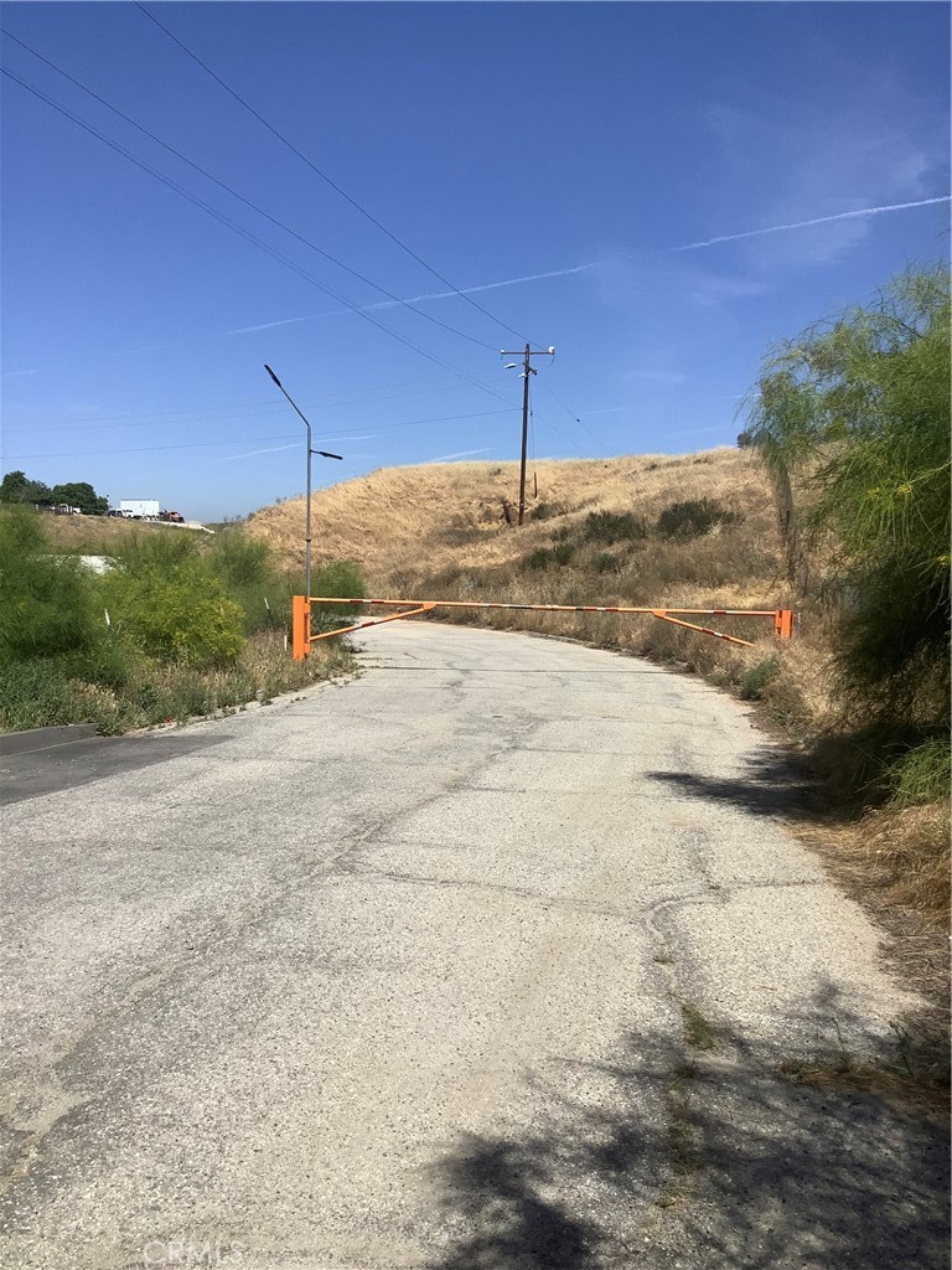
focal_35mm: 31
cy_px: 635
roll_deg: -0.7
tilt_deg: -3.3
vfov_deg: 58.4
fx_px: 1137
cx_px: 476
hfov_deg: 45.4
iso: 25
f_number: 2.4
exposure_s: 1/2398
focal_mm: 3.3
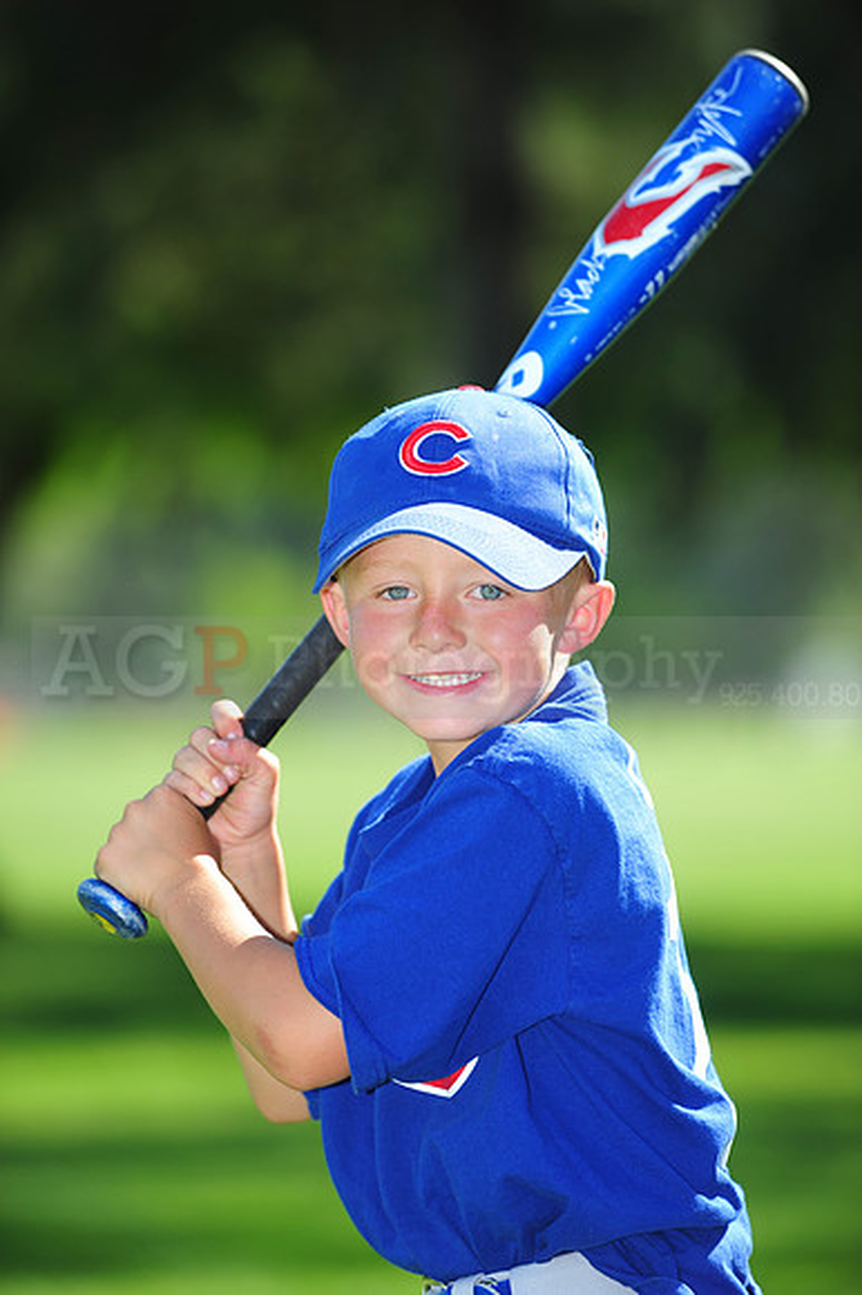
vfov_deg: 10.3
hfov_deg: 6.9
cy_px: 648
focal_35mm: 200
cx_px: 431
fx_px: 7191
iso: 200
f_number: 4.5
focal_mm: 200
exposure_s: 1/640
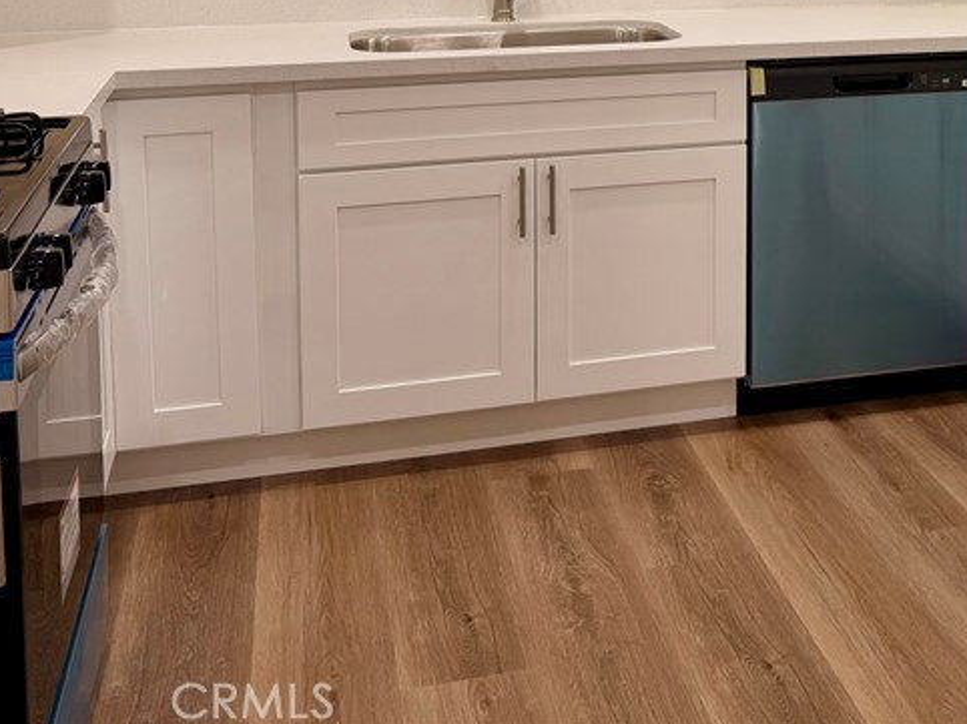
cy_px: -40
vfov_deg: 26.6
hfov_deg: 36.3
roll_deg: +0.7
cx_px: 762
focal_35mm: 51
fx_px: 1424
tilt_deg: -6.3
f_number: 1.78
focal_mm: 6.76
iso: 80
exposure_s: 1/120
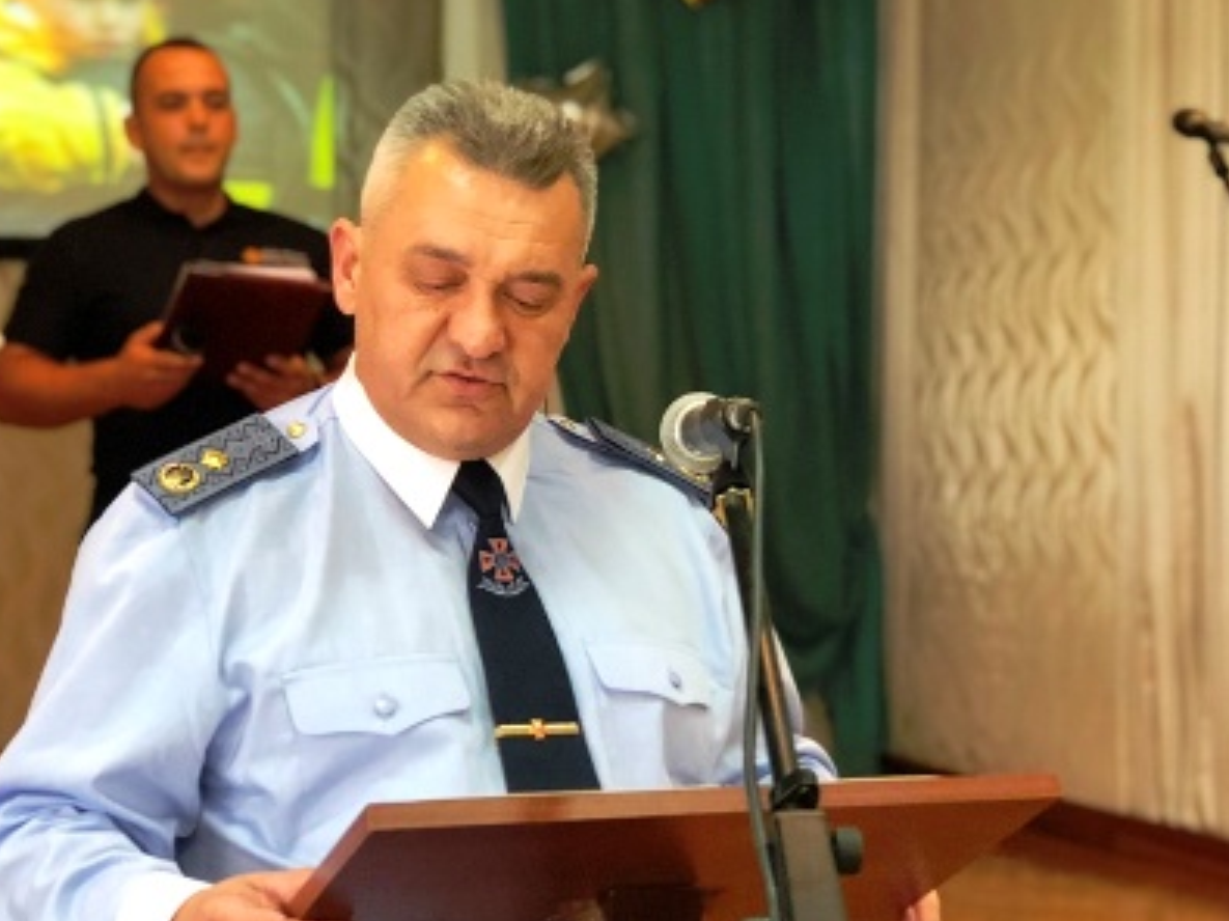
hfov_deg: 25.3
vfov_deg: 19.1
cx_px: 583
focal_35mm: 77
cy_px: 414
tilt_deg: -0.7
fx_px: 2733
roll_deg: +0.7
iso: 800
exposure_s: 1/50
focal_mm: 6.6
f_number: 2.8
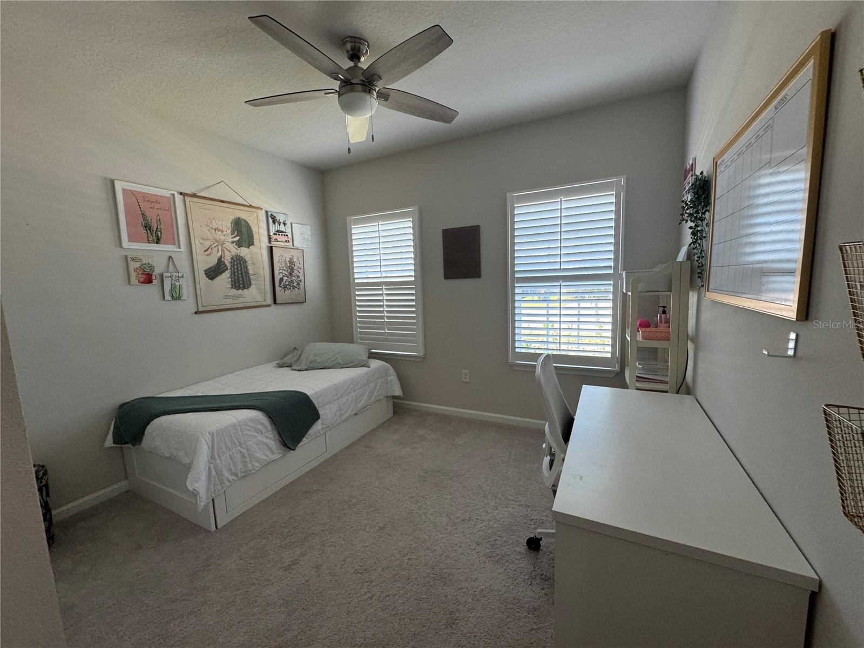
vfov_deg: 85.7
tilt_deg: -7.3
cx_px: 432
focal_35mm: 14
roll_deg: +2.2
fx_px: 349
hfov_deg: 102.1
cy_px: 324
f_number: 2.2
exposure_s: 1/120
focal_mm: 2.22
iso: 160
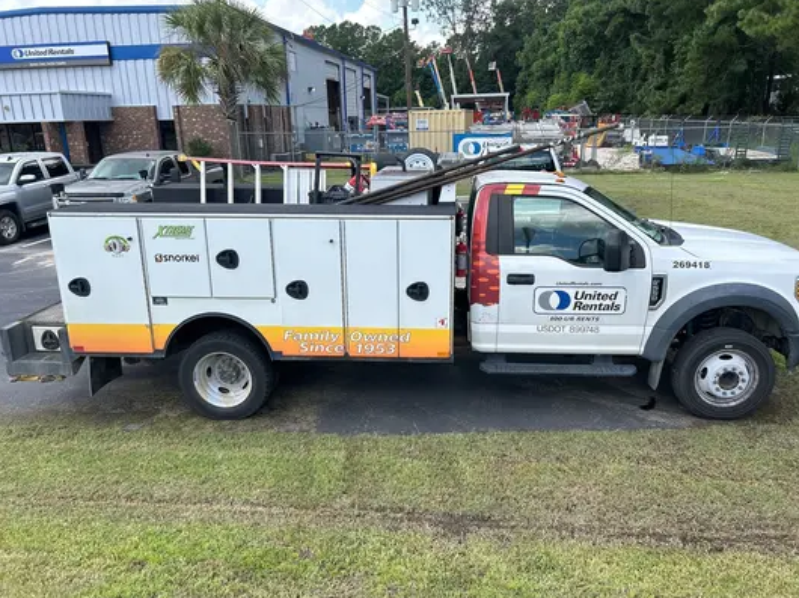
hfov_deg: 65.3
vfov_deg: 51.3
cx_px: 412
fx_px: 623
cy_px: 297
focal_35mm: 27
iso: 50
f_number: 1.5
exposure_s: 1/1135
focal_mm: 5.7
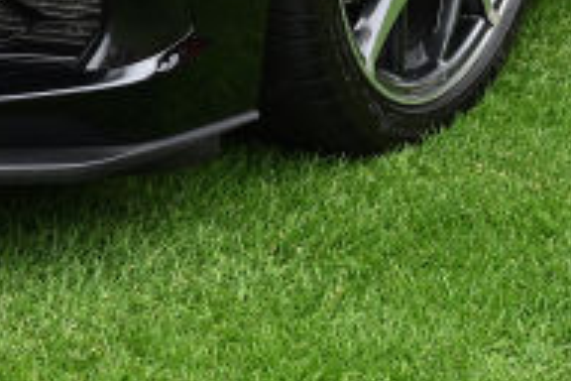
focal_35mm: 267
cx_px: -15
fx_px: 4235
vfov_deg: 5.0
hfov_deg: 7.7
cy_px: -573
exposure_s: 1/160
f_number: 5.6
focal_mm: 50
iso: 100
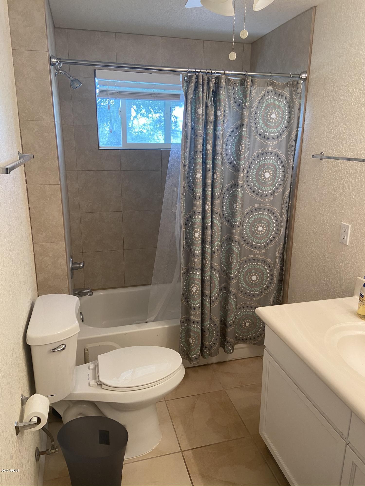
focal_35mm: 26
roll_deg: -0.7
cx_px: 182
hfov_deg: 53.1
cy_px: 243
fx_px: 366
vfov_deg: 67.3
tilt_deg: -15.3
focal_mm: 4.25
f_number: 1.8
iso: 80
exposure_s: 1/60
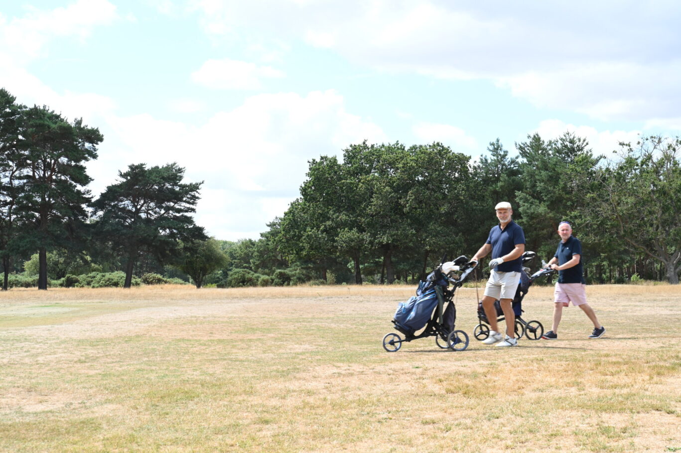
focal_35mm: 61
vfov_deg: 22.2
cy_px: 226
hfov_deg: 32.9
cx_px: 340
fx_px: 1153
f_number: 13
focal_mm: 61
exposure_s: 1/100
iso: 200
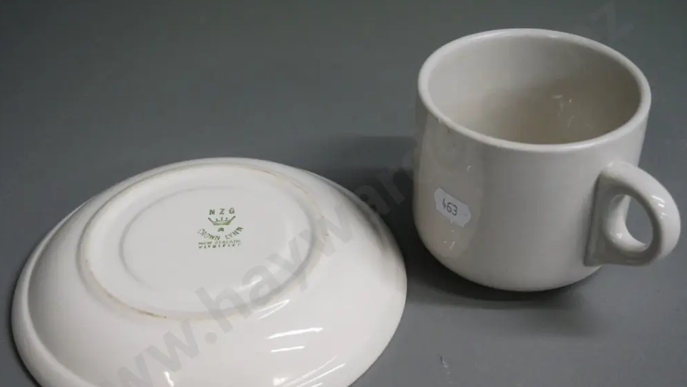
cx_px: 342
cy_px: 223
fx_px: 893
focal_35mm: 49
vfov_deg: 24.4
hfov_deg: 42.1
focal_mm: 22
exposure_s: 1/320
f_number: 5
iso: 3200
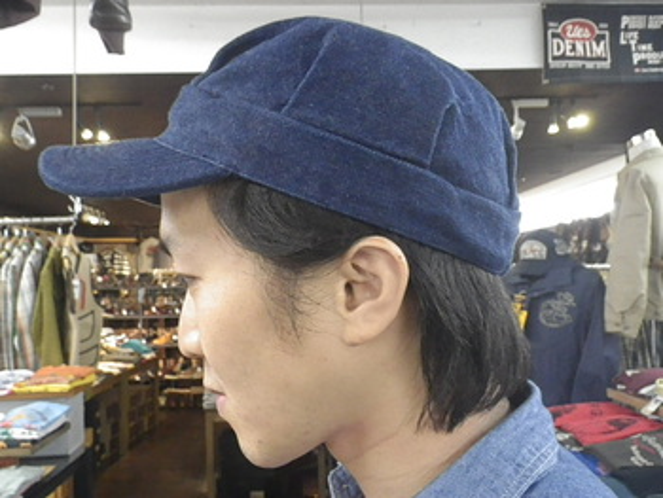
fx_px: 652
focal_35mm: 34
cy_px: 249
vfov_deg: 41.8
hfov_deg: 53.9
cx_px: 332
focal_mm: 6.1
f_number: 3.8
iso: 800
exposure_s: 1/25
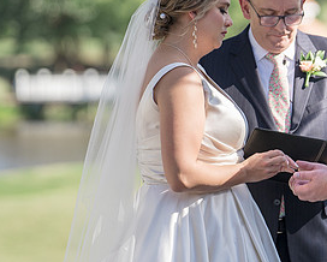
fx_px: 4106
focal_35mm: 424
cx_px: 280
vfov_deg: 3.7
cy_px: 66
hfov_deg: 4.6
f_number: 4
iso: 100
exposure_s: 1/640
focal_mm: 184
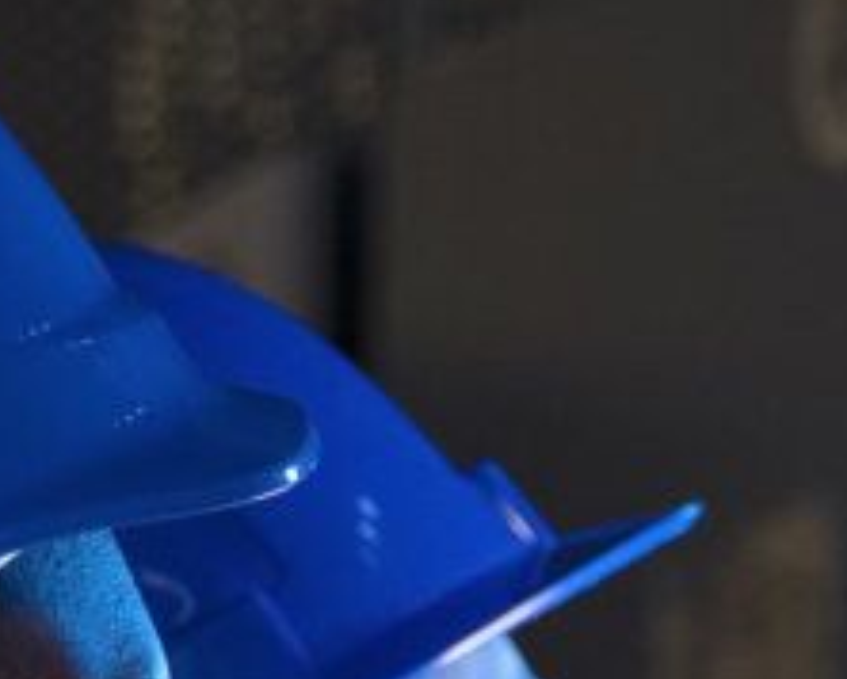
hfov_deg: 4.5
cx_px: 1362
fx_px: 10638
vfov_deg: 3.6
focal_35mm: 424
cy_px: 986
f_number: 2.8
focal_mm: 49
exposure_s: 1/250
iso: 500
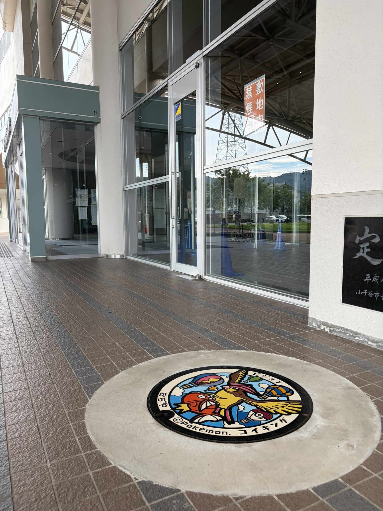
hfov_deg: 53.1
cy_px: 256
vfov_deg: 67.3
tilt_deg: -3.3
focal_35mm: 26
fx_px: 384
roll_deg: +1.6
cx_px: 192
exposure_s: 1/459
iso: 64
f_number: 1.6
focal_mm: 5.96
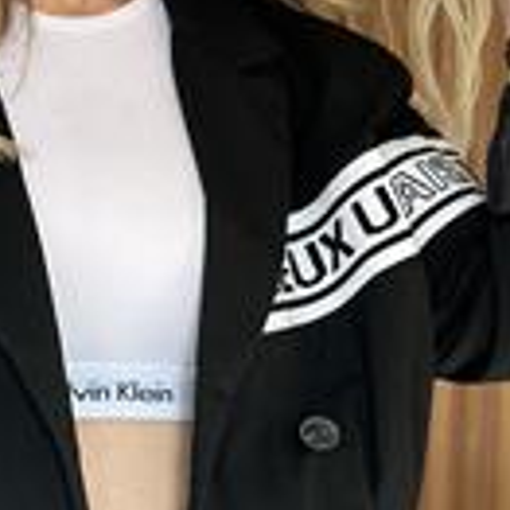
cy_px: 405
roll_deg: -1.2
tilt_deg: -8.8
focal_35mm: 168
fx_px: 2800
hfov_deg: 10.4
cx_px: 62
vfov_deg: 10.4
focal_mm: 6.86
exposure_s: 1/121
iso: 125
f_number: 1.78
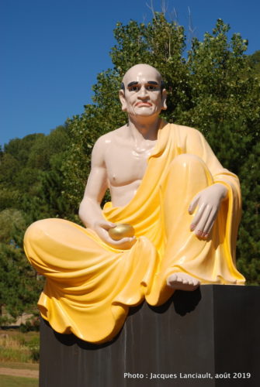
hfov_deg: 18.2
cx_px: 130
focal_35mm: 75
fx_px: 810
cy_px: 194
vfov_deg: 27.0
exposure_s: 1/320
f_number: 9
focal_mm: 50
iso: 100
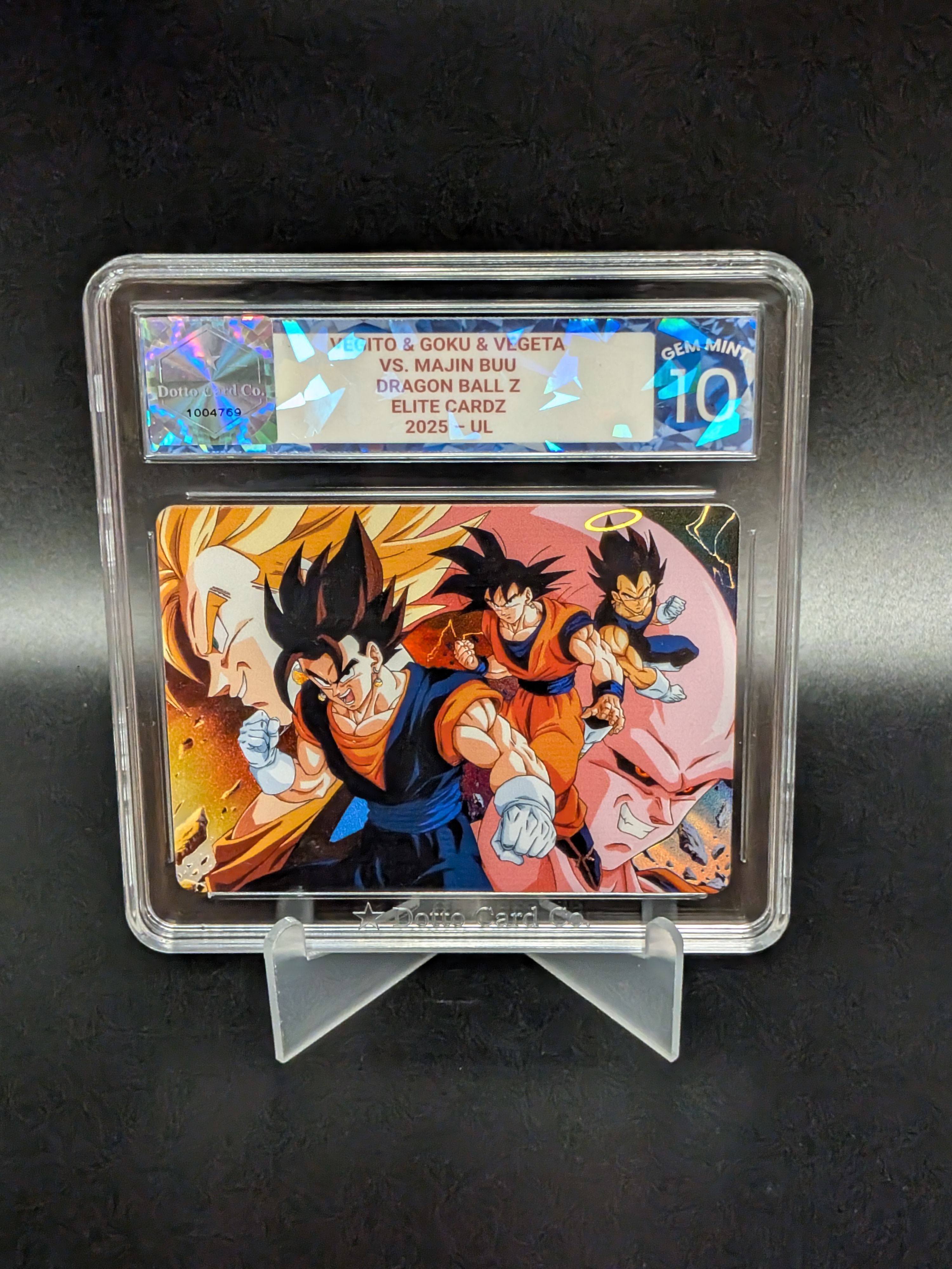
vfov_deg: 38.9
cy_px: 634
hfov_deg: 29.7
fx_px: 1797
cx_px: 476
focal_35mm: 49
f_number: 1.7
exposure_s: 1/120
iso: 489
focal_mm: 4.53
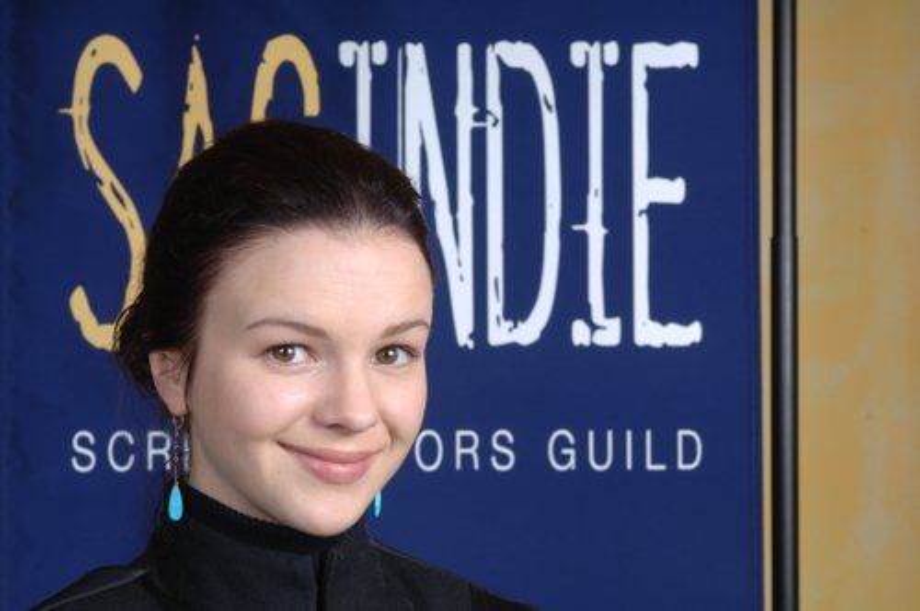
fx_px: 2297
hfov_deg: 22.6
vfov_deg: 15.1
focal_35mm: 90
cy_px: 306
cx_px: 460
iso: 100
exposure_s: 1/250
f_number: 13
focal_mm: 60
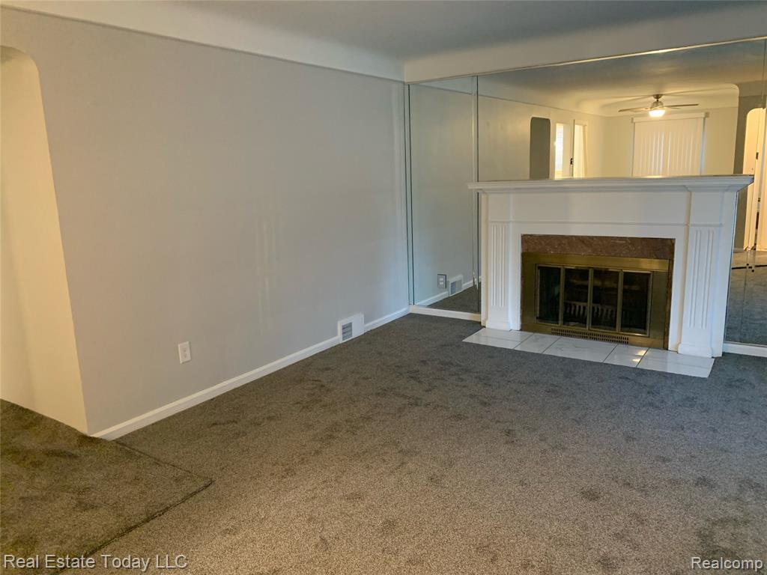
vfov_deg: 53.1
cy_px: 288
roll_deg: +2.3
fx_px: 576
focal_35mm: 26
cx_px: 384
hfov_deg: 67.3
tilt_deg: -11.6
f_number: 1.8
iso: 500
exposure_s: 1/30
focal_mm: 4.25
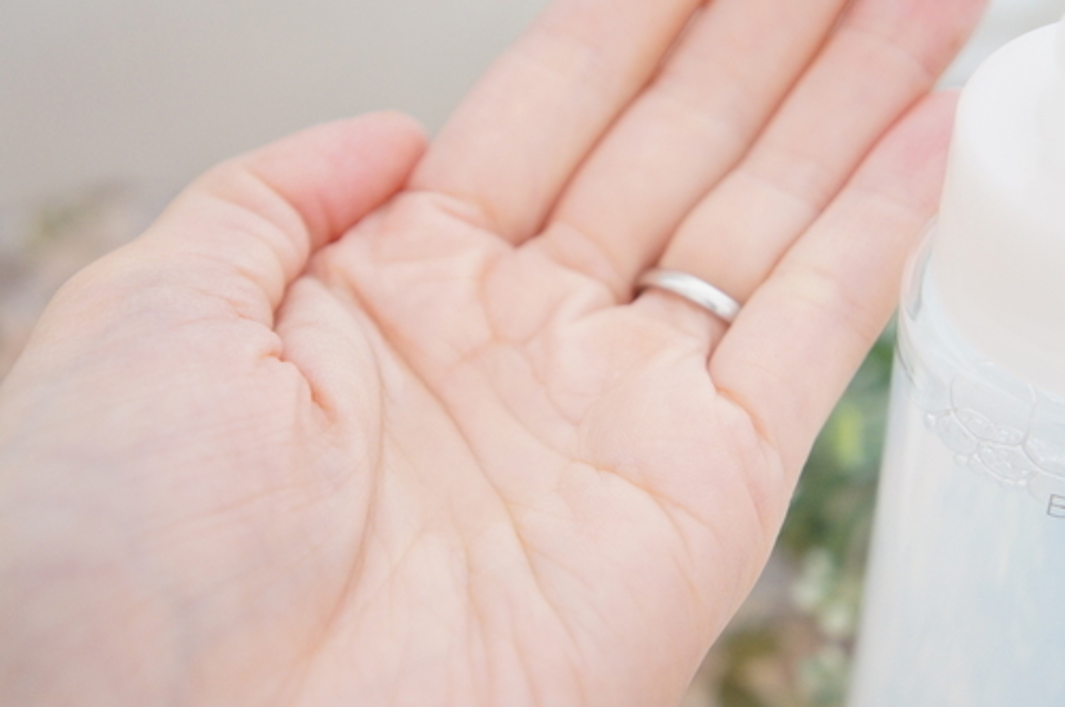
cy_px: 354
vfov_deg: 21.0
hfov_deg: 31.2
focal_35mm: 64
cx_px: 532
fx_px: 1906
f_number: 4.5
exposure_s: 1/25
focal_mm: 43
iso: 1600
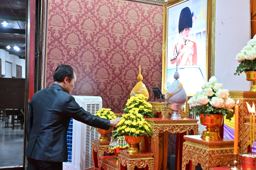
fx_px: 313
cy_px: 85
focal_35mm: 44
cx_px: 128
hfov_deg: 44.5
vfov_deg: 30.5
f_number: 4
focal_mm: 44
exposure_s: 1/320
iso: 3200
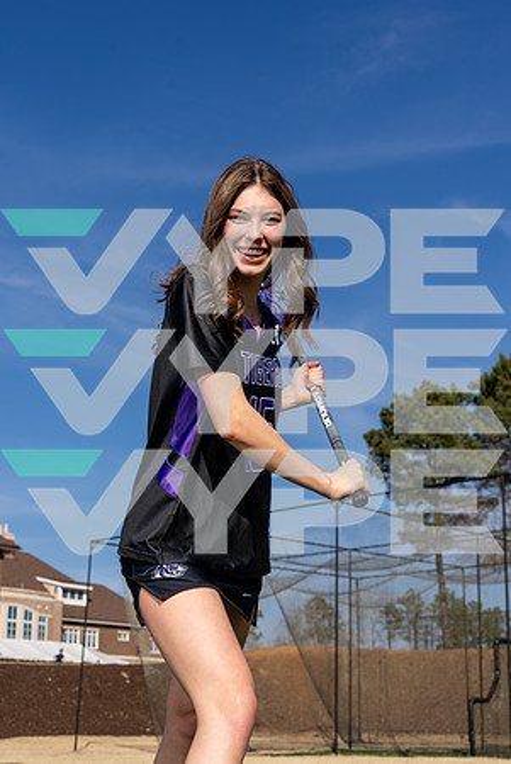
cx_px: 256
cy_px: 382
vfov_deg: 39.6
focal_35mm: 50
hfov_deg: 27.1
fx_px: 1062
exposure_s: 1/320
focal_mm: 50
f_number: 7.1
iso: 64
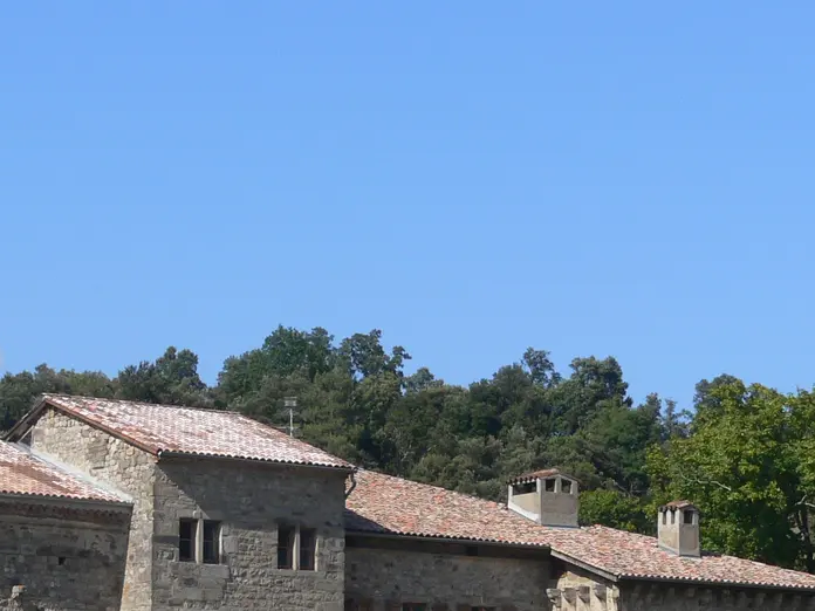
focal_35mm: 171
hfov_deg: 11.5
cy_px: 430
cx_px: 187
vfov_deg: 8.7
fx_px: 4026
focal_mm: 15.5
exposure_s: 1/320
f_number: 5.6
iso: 80
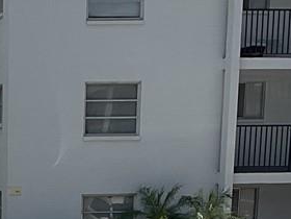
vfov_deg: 8.7
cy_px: 341
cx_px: -144
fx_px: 1395
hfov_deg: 11.4
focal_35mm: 166
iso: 16
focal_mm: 3
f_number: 1.8
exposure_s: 1/2667
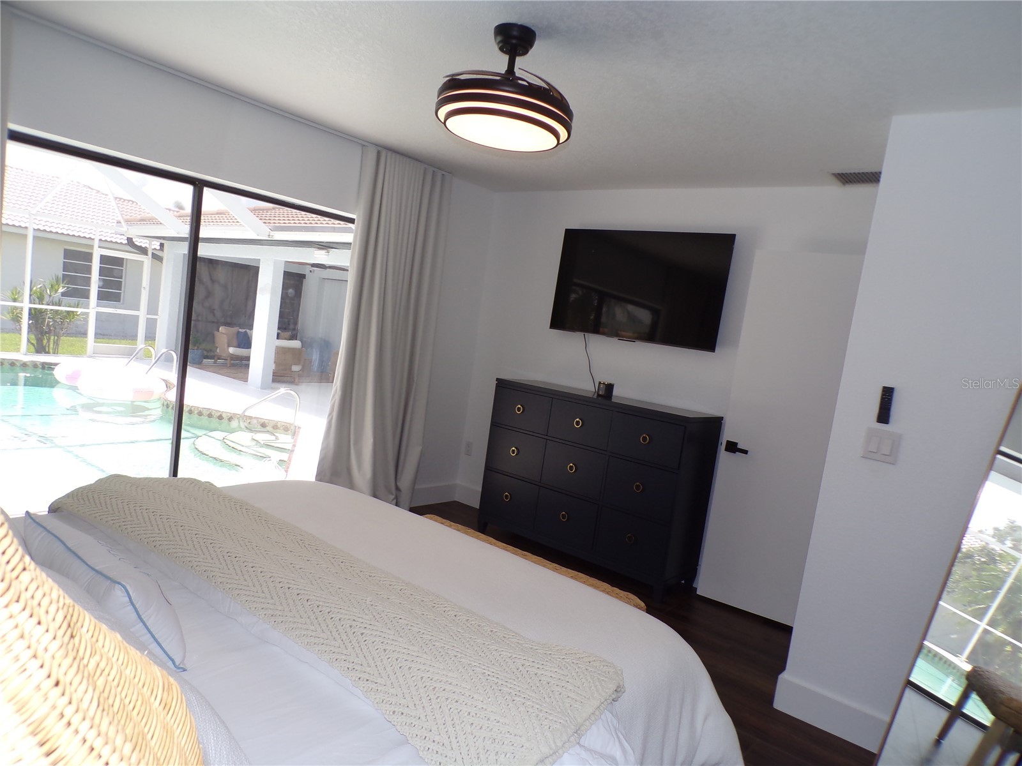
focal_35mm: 24
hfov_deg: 71.6
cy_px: 383
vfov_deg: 56.8
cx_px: 511
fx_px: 709
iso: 94
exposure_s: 1/60
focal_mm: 4.3
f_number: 4.3
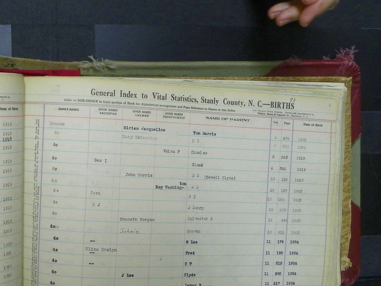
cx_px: 41
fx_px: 517
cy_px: 127
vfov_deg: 30.9
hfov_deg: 37.8
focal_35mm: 47
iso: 125
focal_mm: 4.6
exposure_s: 1/30
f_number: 2.8
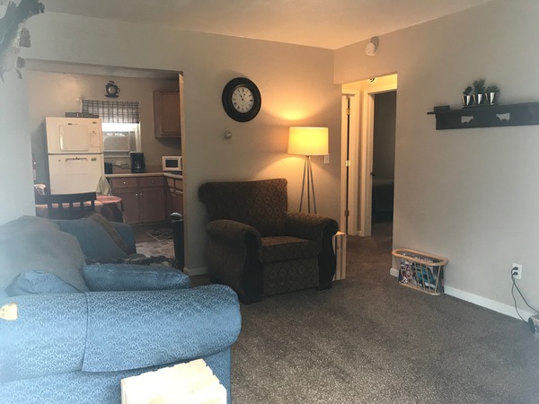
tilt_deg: -9.6
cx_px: 270
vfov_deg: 49.7
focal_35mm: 28
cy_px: 202
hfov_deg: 63.4
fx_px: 436
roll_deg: +1.4
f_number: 1.8
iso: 40
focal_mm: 3.99
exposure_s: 1/24
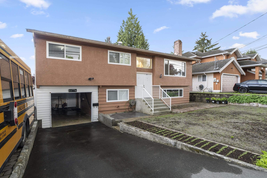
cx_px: 134
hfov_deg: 86.6
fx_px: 142
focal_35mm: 19
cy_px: 90
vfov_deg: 64.2
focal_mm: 17.1
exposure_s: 1/20
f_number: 8
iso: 800
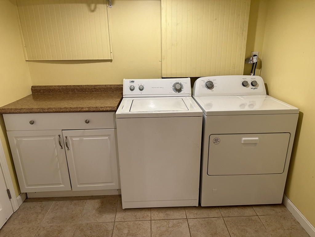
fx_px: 218
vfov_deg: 56.8
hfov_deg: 71.6
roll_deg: +0.9
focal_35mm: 24
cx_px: 158
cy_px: 118
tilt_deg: -18.9
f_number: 1.78
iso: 200
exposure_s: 1/120
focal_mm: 6.86
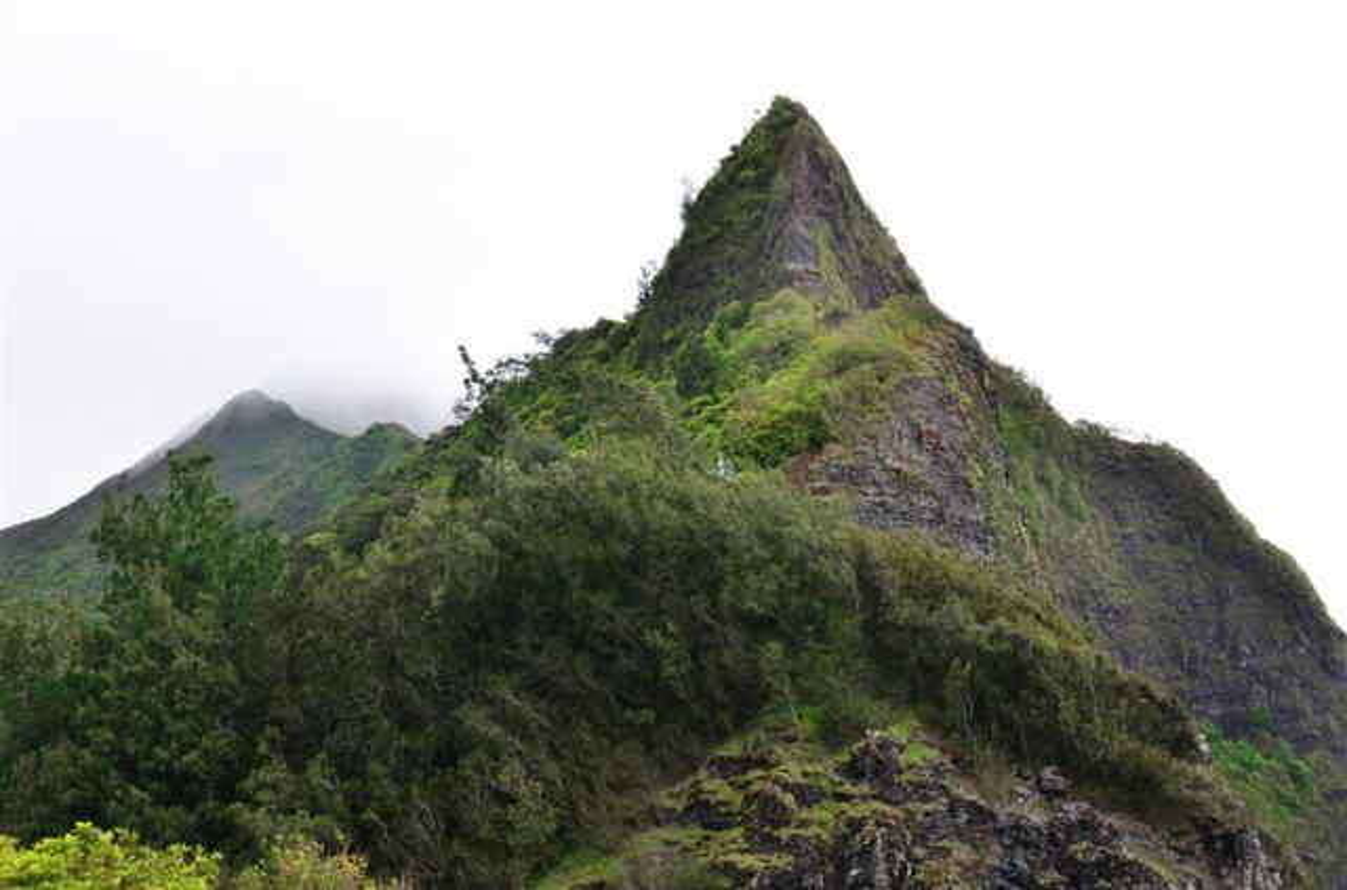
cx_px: 674
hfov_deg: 29.3
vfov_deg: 19.6
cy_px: 445
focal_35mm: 69
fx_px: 2575
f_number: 8
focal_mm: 46
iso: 400
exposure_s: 1/160
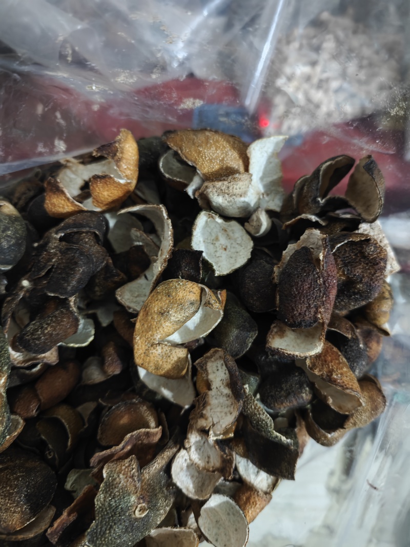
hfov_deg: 56.8
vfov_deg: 71.6
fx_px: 379
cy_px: 274
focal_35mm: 24
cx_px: 205
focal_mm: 5.84
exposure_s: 1/20
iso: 1600
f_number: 1.6
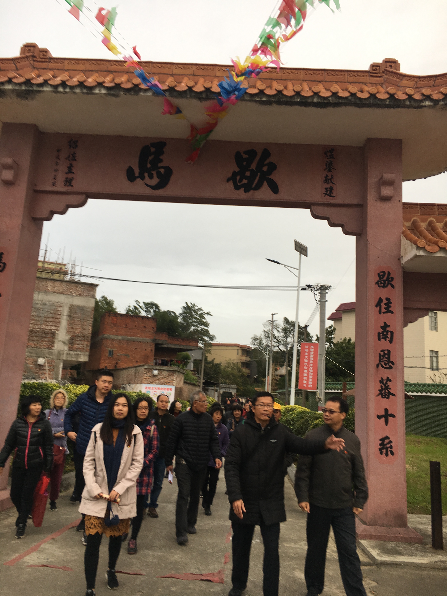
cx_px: 224
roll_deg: -5.1
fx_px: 499
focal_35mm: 29
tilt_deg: +12.6
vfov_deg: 61.7
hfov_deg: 48.2
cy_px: 298
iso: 25
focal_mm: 4.15
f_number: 2.2
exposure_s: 1/100
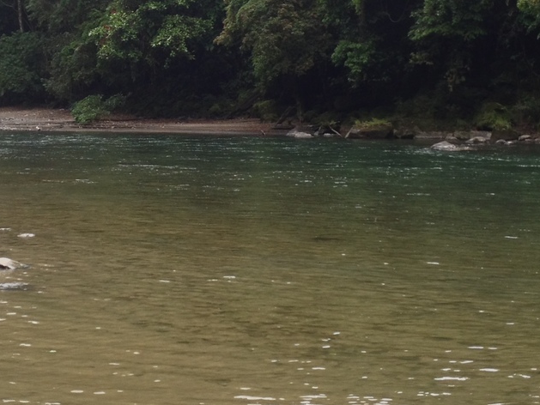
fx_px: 1389
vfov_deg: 16.5
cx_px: 205
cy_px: 117
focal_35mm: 89
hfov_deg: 22.0
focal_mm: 4.28
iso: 50
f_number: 2.4
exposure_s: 1/613
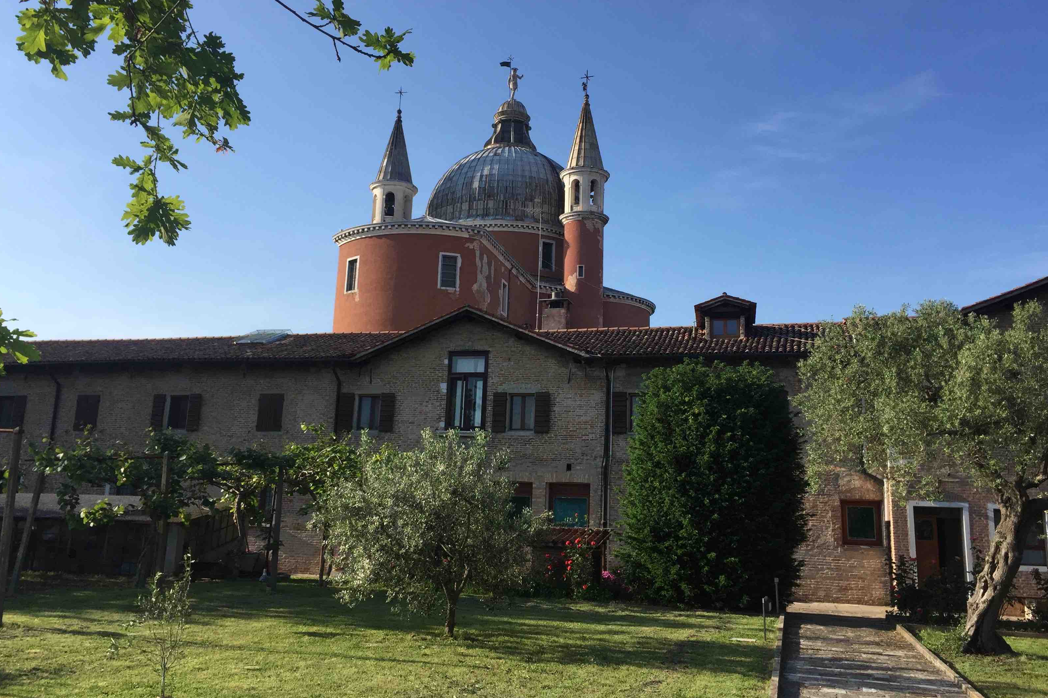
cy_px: 317
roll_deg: -3.9
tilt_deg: +12.6
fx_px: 902
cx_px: 525
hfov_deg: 60.3
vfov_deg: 42.3
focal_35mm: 31
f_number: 2.2
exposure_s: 1/1522
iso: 32
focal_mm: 4.15
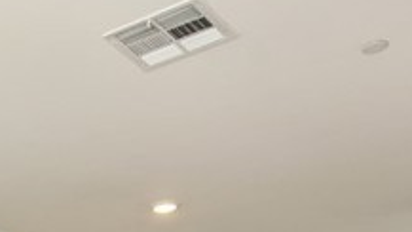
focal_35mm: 84
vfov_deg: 12.0
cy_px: 533
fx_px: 918
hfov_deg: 22.1
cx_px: -158
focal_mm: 17
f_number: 5.6
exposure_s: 1/125
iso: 220
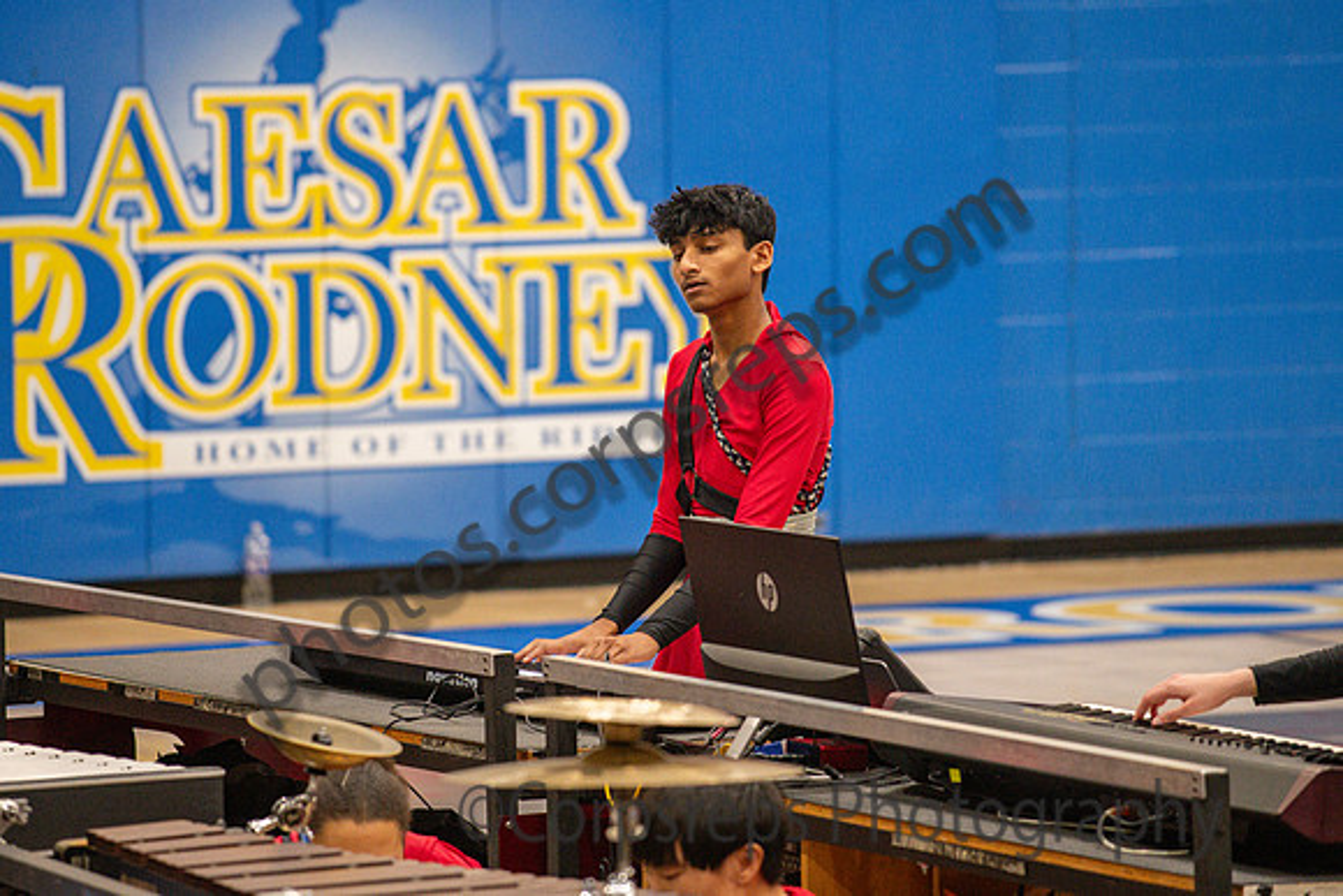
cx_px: 639
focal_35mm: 249
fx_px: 9285
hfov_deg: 8.3
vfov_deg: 5.5
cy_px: 429
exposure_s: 1/500
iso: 6400
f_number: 4
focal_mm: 200
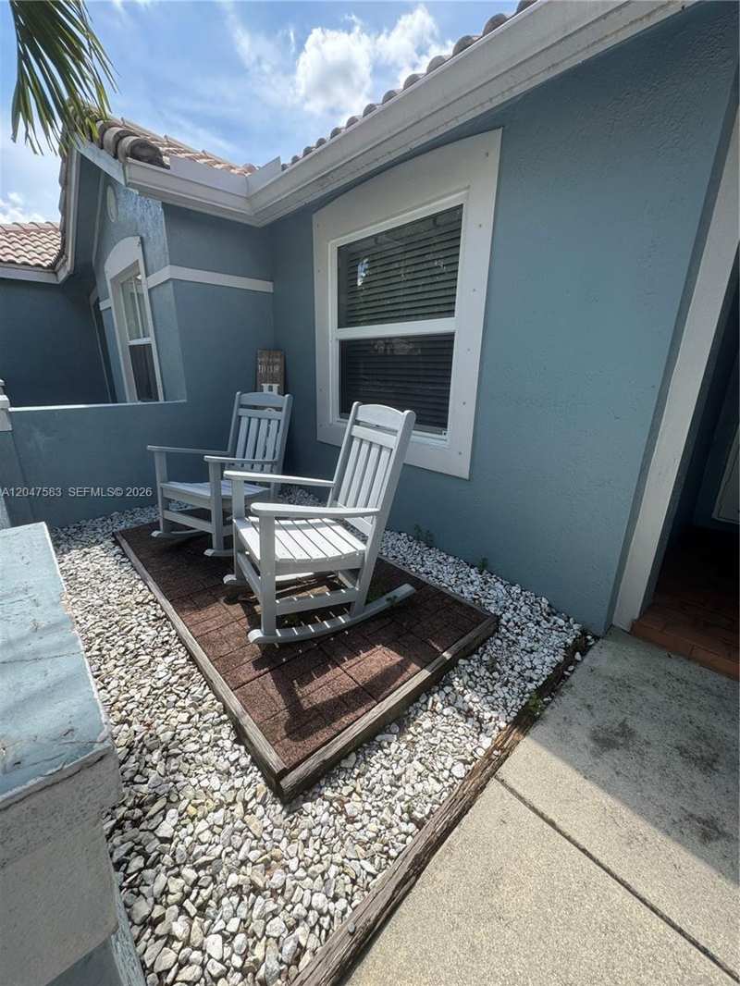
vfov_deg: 102.1
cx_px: 370
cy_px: 493
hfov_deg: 85.7
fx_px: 399
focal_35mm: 14
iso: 40
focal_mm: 2.22
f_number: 2.2
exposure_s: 1/552
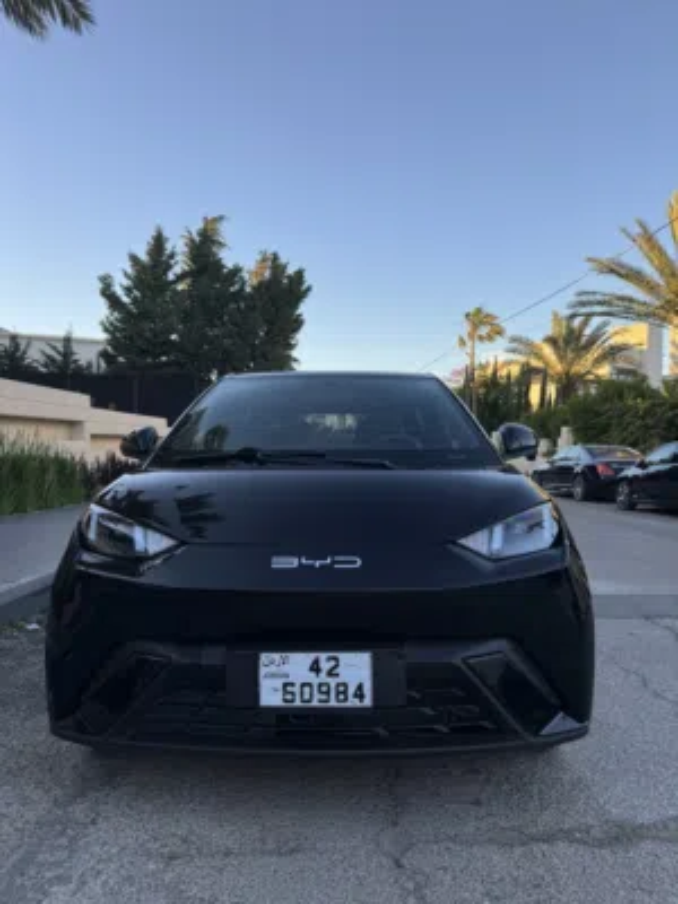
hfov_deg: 56.8
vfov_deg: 71.6
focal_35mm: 24
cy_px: 452
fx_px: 627
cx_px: 339
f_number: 1.78
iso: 80
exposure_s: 1/645
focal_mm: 6.76
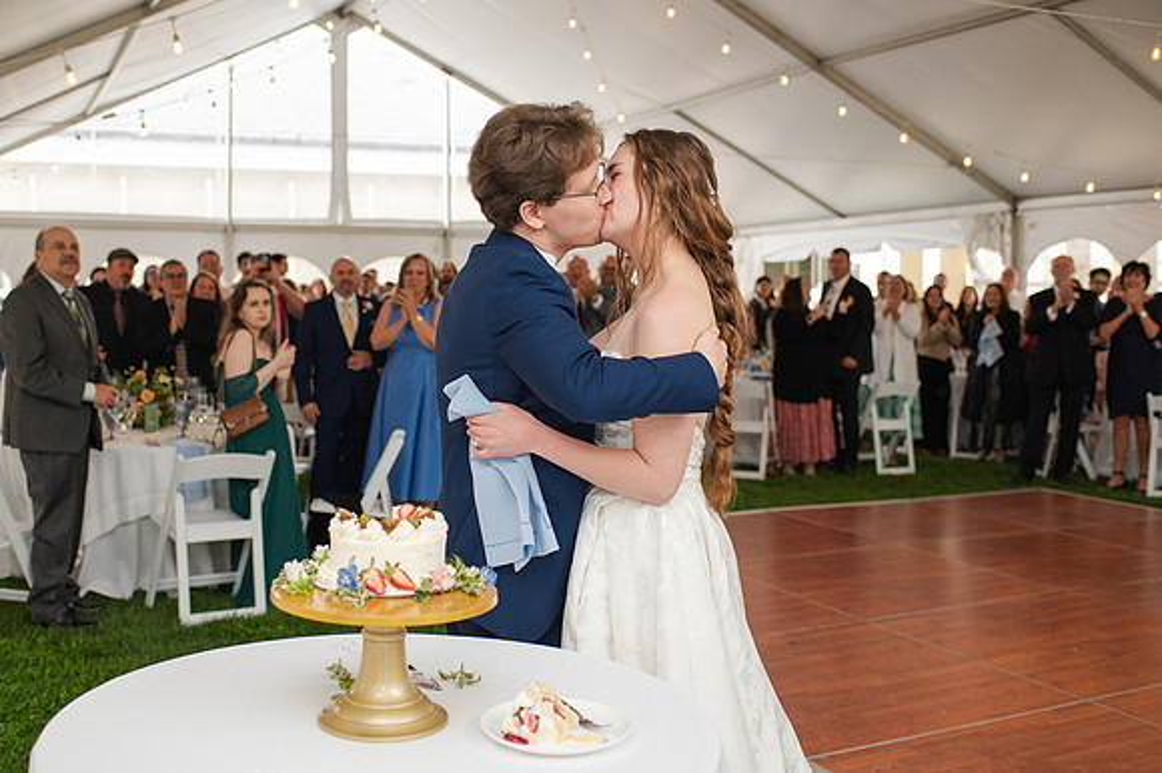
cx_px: 519
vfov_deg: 34.4
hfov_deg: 49.8
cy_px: 369
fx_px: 1249
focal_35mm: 39
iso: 800
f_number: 3.2
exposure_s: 1/200
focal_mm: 35
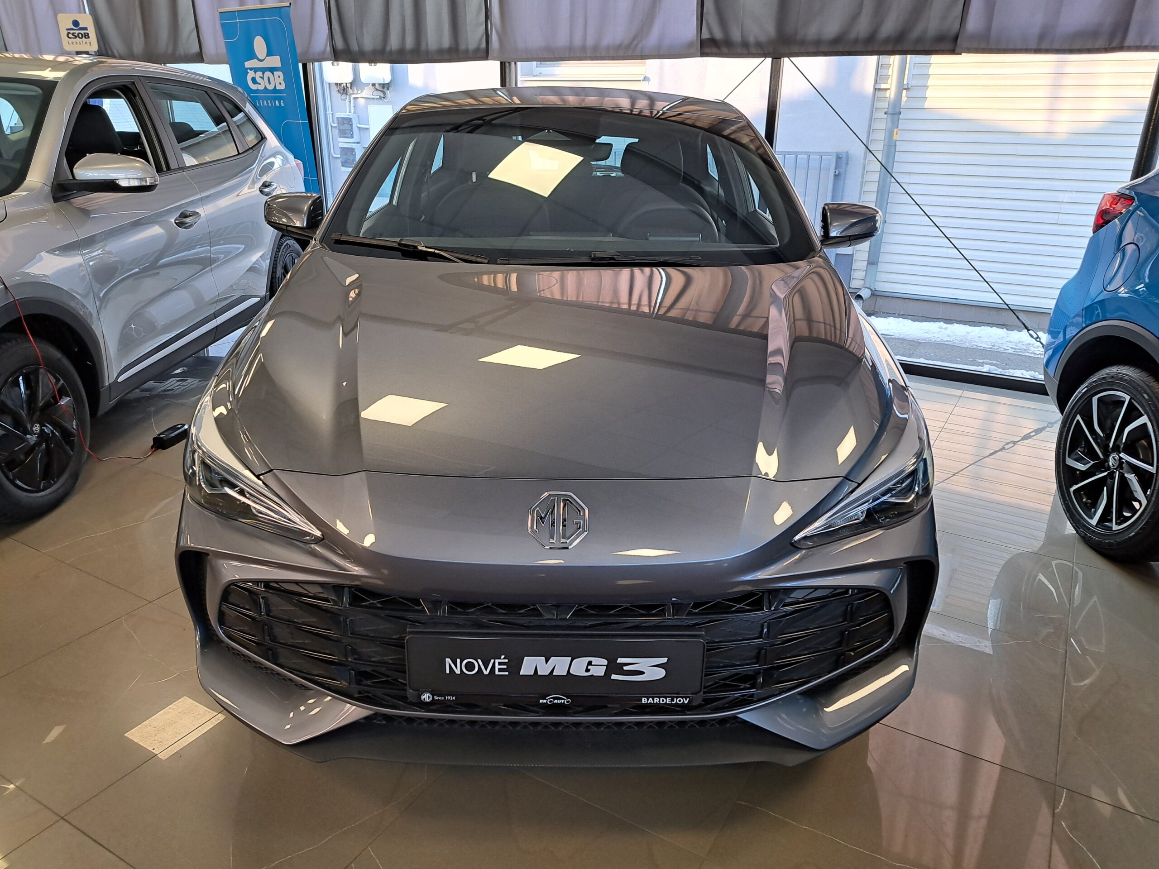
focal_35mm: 24
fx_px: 804
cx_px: 580
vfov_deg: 56.8
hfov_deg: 71.6
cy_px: 434
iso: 64
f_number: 1.8
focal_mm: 5.23
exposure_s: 1/50
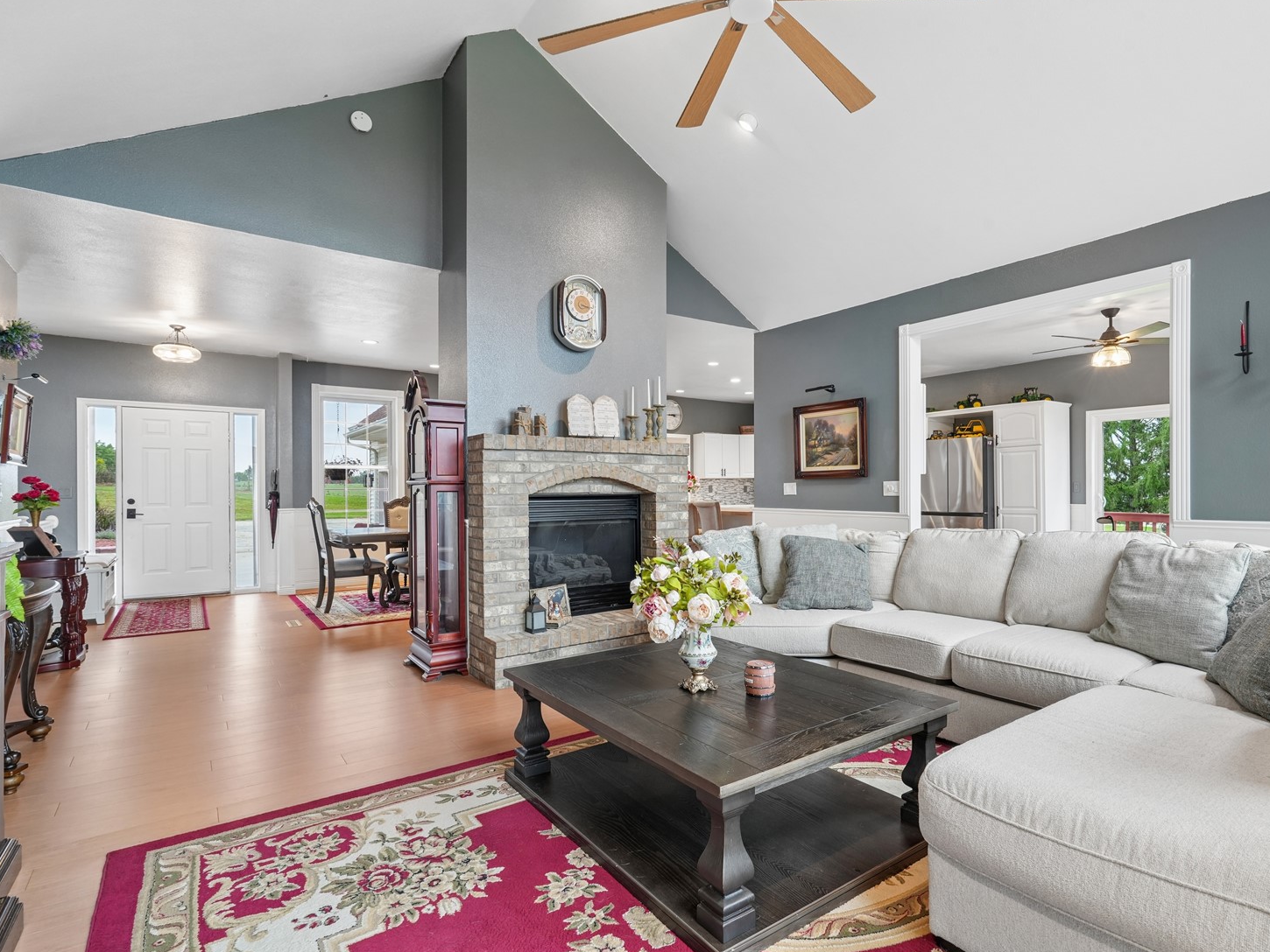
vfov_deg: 71.6
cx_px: 707
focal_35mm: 18
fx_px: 660
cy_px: 484
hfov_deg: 87.4
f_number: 10
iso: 400
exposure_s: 1/8
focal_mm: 16
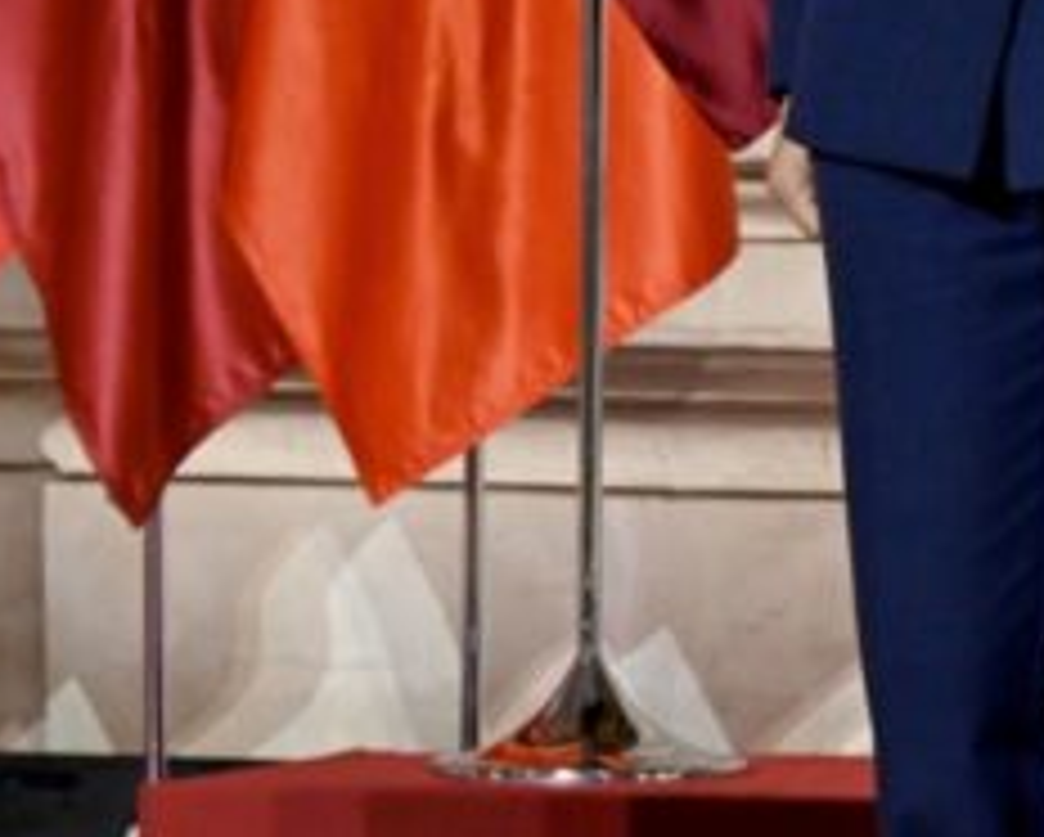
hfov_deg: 5.2
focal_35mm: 368
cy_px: -25
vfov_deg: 4.2
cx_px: 927
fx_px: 11380
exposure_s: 1/200
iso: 2500
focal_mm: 89
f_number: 6.3
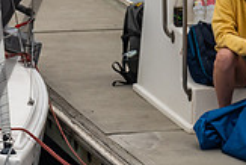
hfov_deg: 5.2
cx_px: -142
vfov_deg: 3.5
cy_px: -10
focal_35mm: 391
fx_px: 2674
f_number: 6.3
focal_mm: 110
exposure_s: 1/800
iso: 400
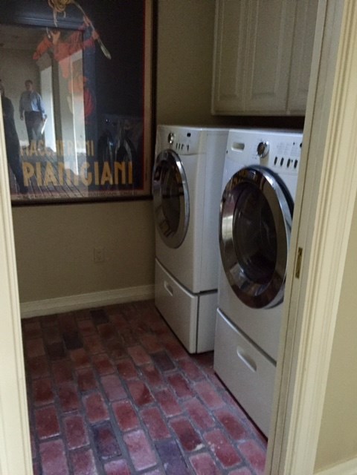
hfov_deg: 48.2
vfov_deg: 61.7
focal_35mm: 29
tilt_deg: -14.0
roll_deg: -0.5
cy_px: 238
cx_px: 178
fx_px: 399
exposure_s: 1/15
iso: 500
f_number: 2.2
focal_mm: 4.15
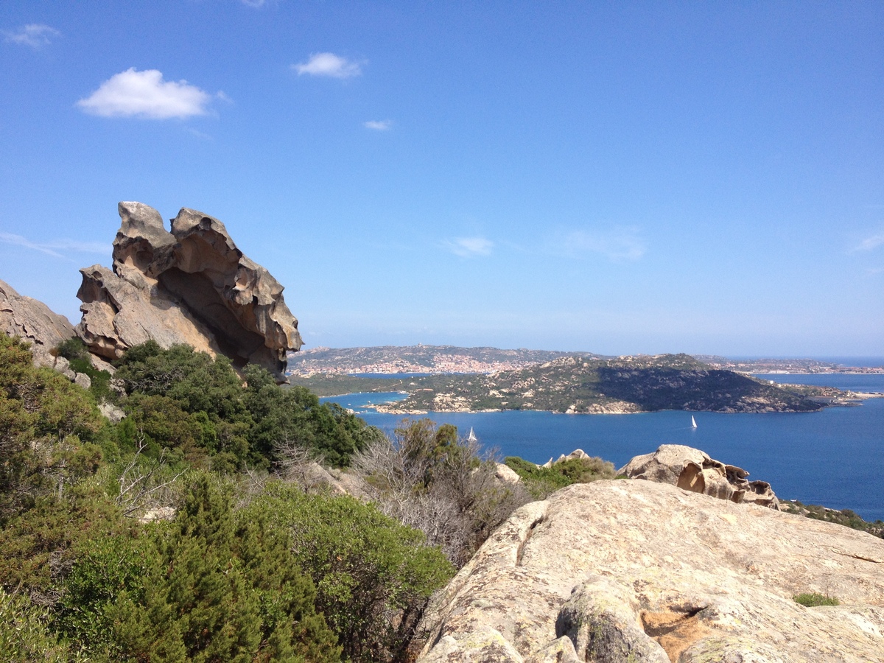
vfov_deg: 40.7
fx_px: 894
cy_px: 332
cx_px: 442
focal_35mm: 35
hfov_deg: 52.6
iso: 50
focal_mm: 4.28
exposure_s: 1/1534
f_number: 2.4
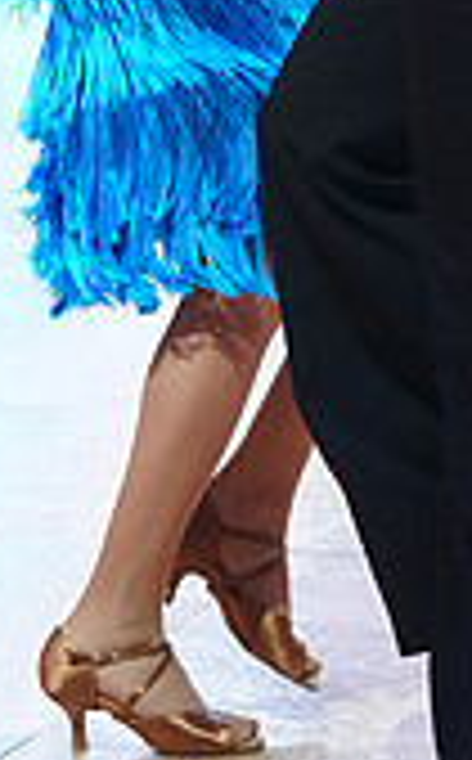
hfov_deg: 5.1
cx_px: 443
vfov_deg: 8.1
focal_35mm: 256
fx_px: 5291
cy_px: -274
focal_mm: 73
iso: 2500
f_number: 4
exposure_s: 1/250
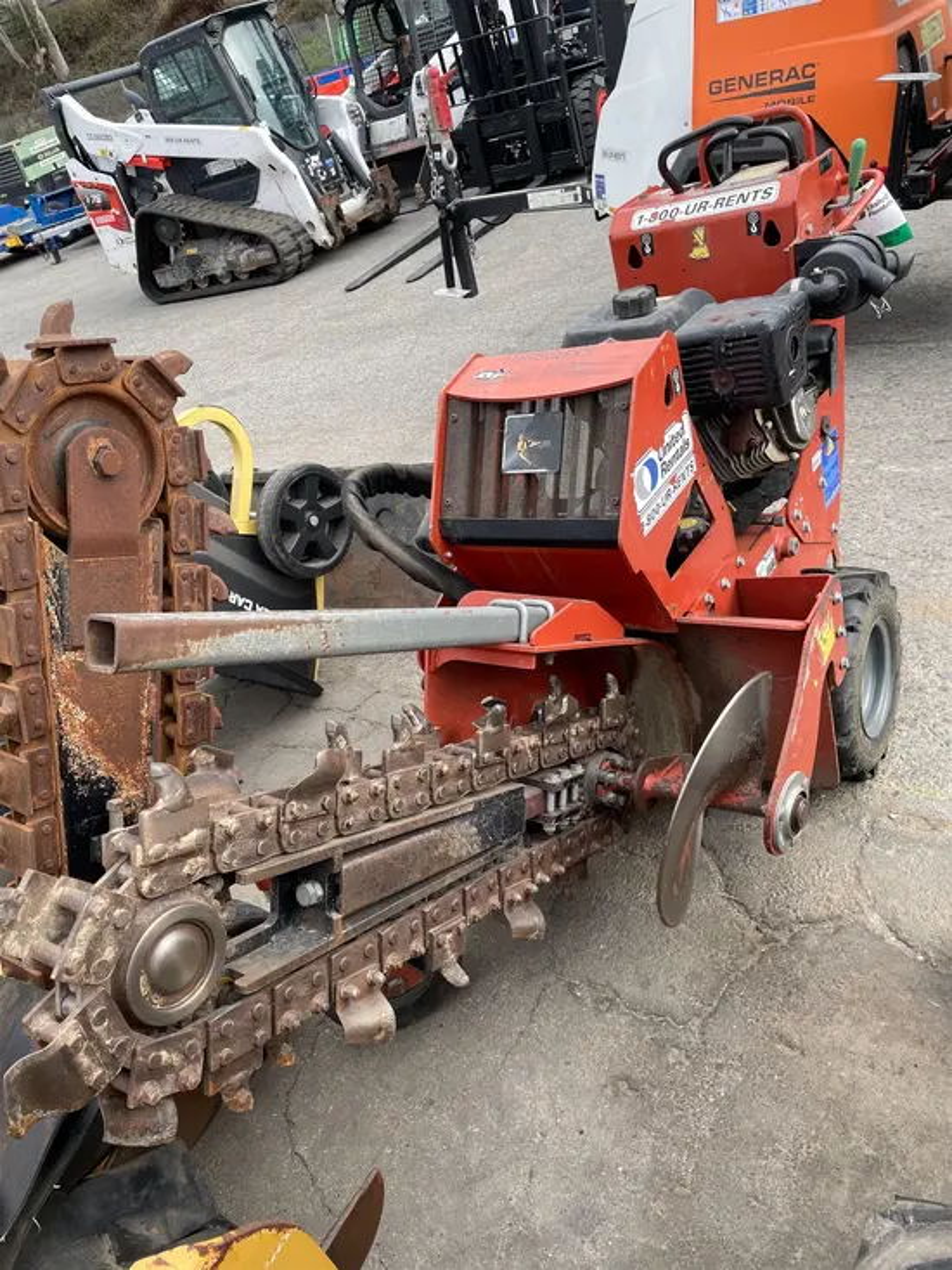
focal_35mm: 26
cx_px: 476
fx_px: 953
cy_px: 635
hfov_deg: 53.1
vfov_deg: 67.3
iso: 32
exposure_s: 1/807
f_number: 1.6
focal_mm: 4.2
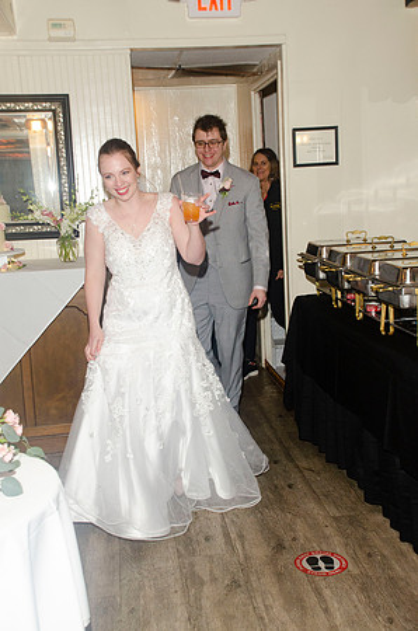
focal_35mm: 46
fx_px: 814
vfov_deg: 42.4
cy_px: 316
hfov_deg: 28.8
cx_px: 209
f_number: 5.6
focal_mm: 31
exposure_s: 1/60
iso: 400
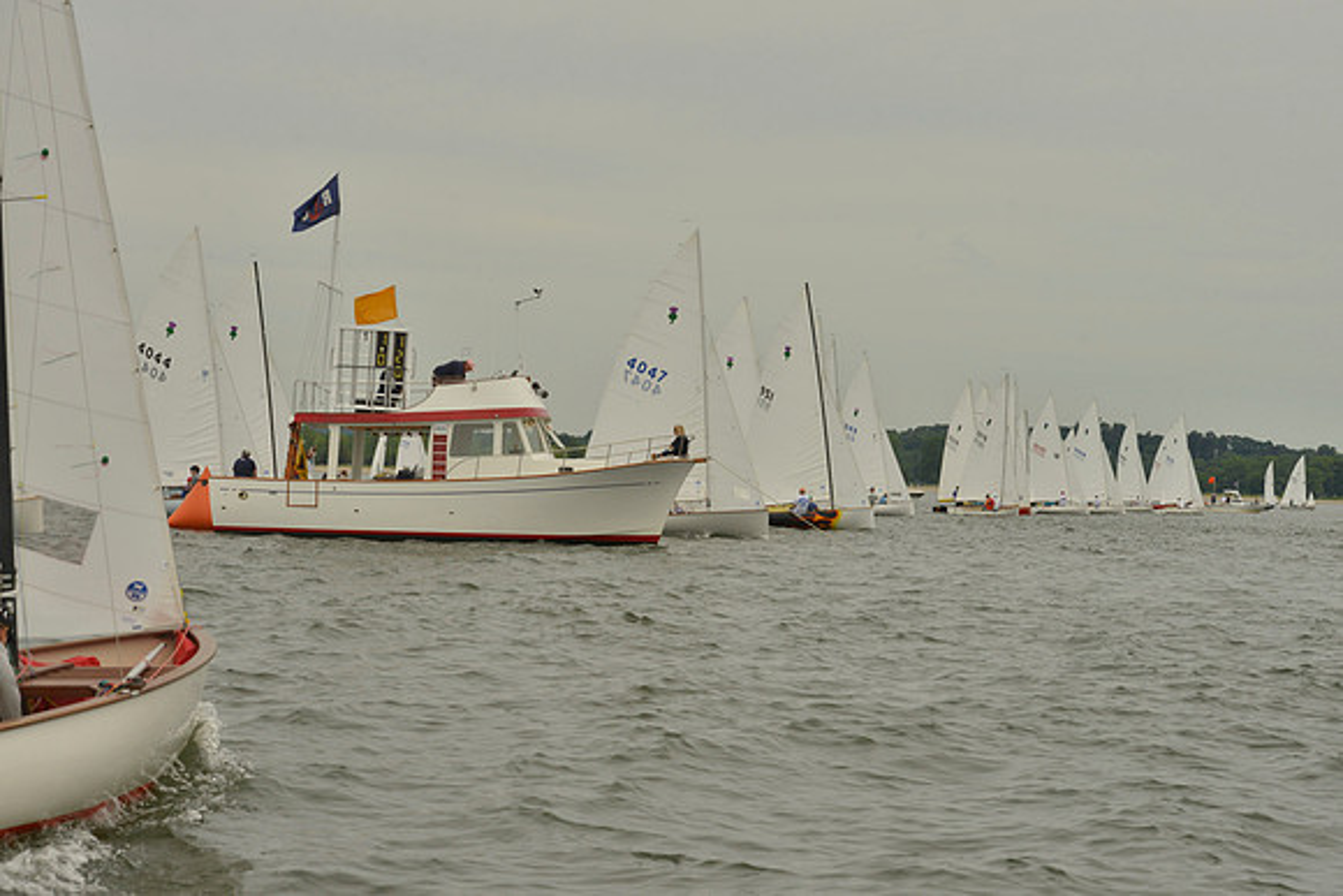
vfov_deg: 19.5
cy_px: 448
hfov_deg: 28.8
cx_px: 672
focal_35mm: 70
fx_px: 2612
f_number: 10
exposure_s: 1/1250
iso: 400
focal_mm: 70
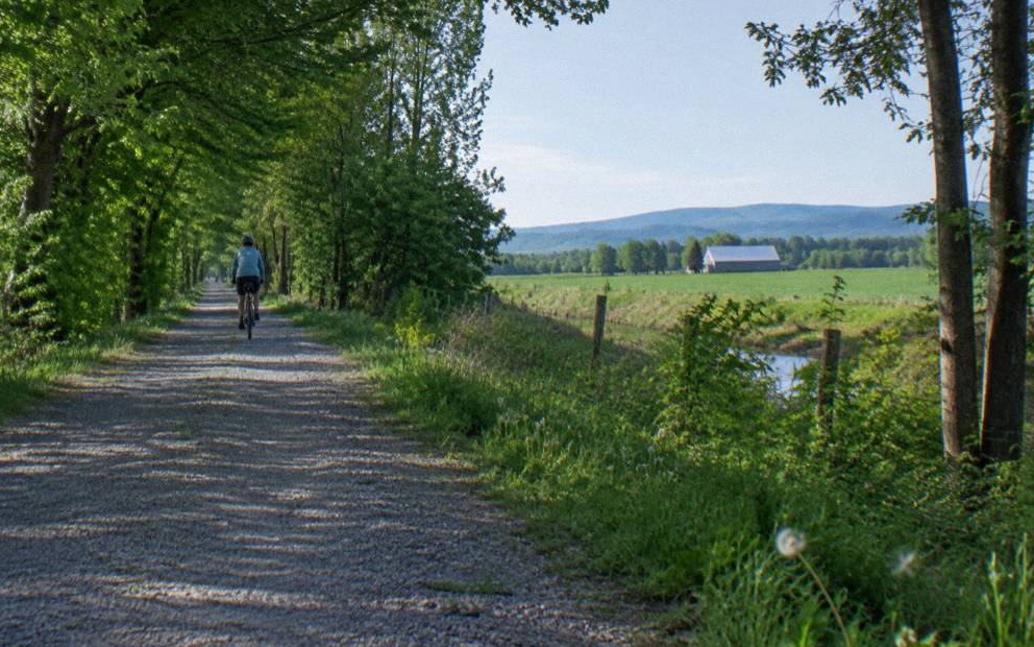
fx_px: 1071
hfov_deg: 51.5
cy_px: 314
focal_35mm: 38
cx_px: 514
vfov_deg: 33.6
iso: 640
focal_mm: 37
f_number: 4.5
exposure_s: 1/1250
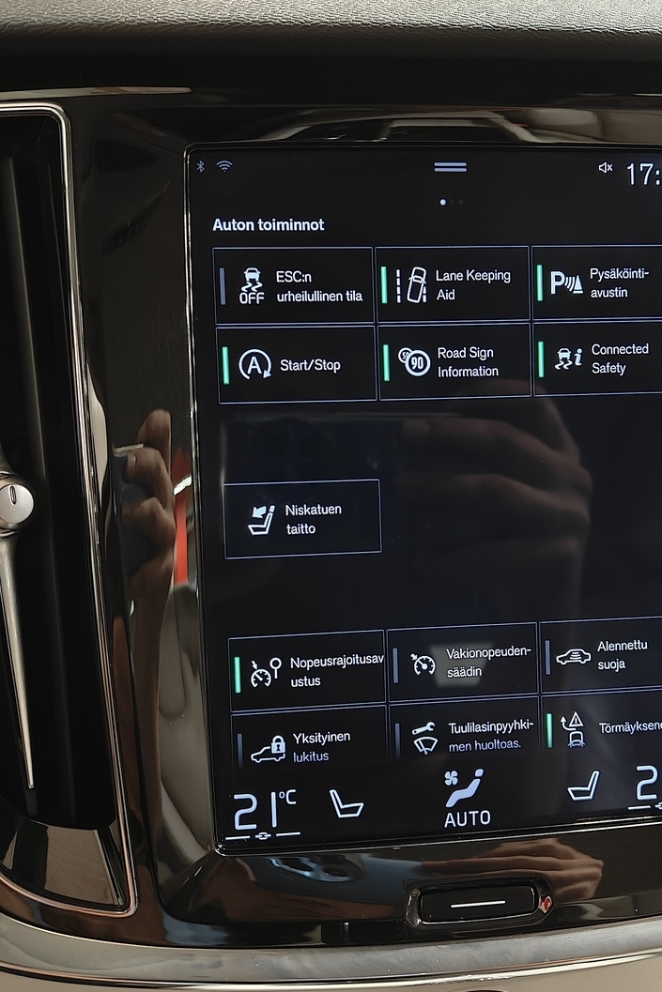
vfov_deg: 55.8
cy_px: 494
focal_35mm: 34
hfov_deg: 38.8
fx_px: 937
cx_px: 390
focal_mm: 5.59
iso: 1600
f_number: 1.8
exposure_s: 1/29
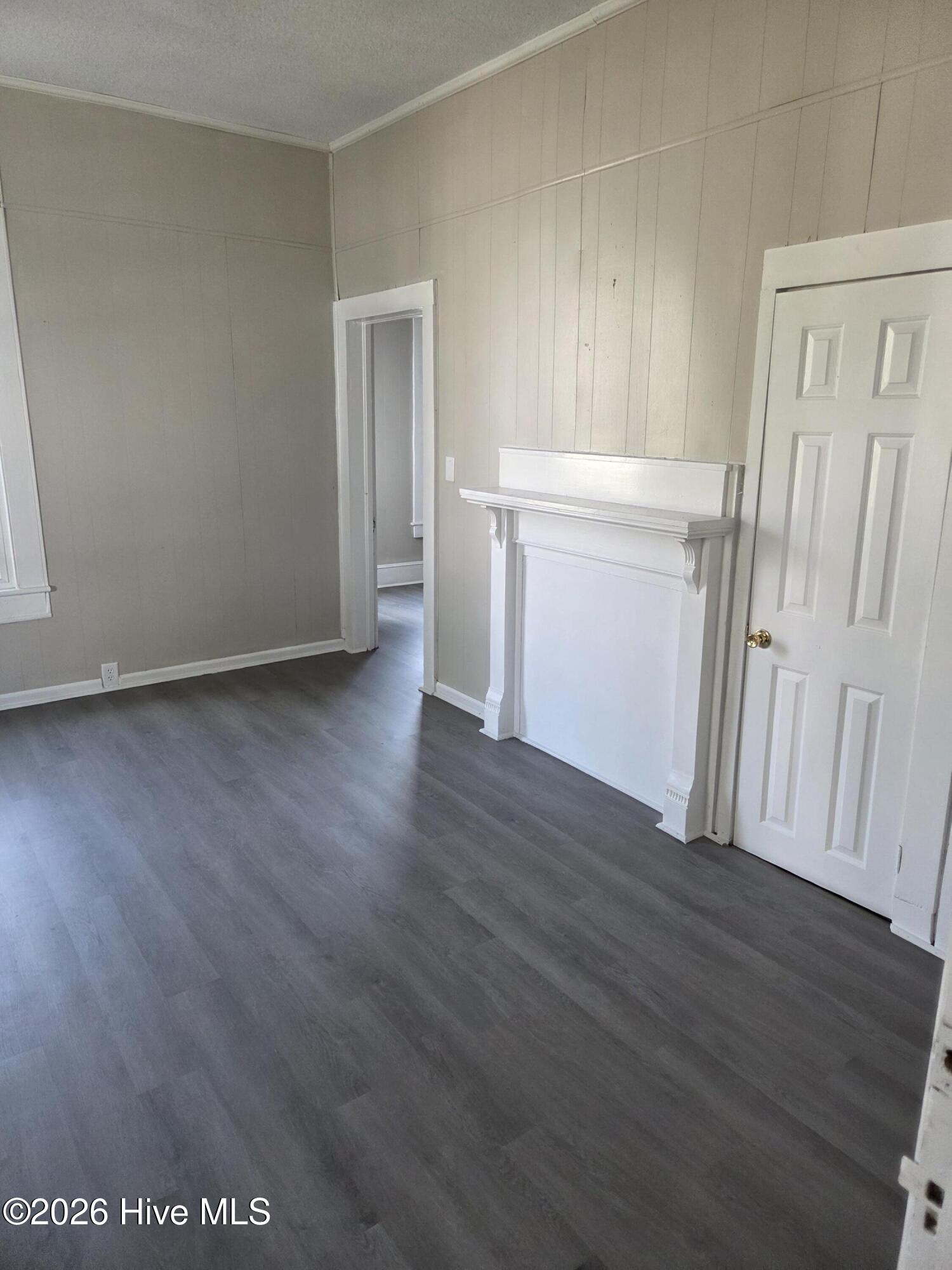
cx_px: 476
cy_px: 635
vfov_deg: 73.9
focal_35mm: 23
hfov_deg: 58.9
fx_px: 843
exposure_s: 1/120
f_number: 1.8
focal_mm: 5.4
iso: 400
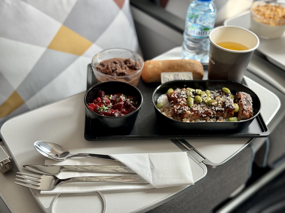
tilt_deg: -40.3
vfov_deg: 30.3
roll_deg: -0.2
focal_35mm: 48
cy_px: 106
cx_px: 142
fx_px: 395
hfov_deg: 39.7
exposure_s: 1/83
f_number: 1.78
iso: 80
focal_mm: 6.86
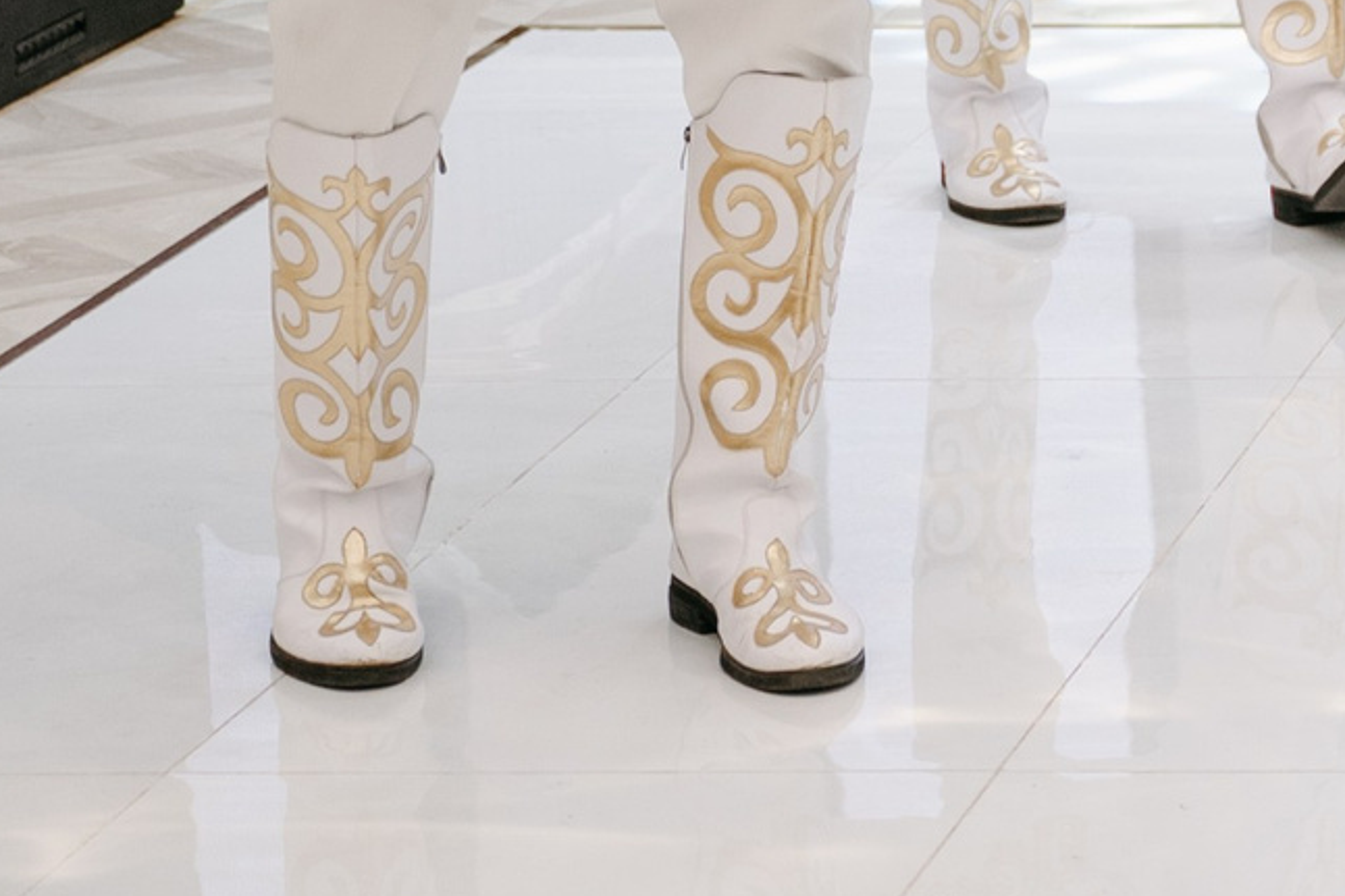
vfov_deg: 7.6
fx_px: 6536
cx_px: 2478
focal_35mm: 175
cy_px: -734
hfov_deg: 10.9
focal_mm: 41
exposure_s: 1/200
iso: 640
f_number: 2.8
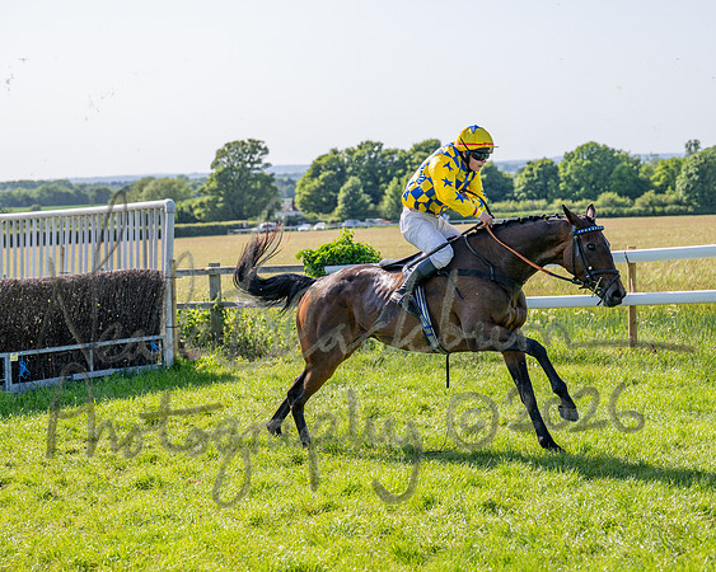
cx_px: 358
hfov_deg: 24.2
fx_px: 1671
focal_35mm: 79
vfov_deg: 19.4
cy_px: 286
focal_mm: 70
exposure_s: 1/1600
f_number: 4
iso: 200
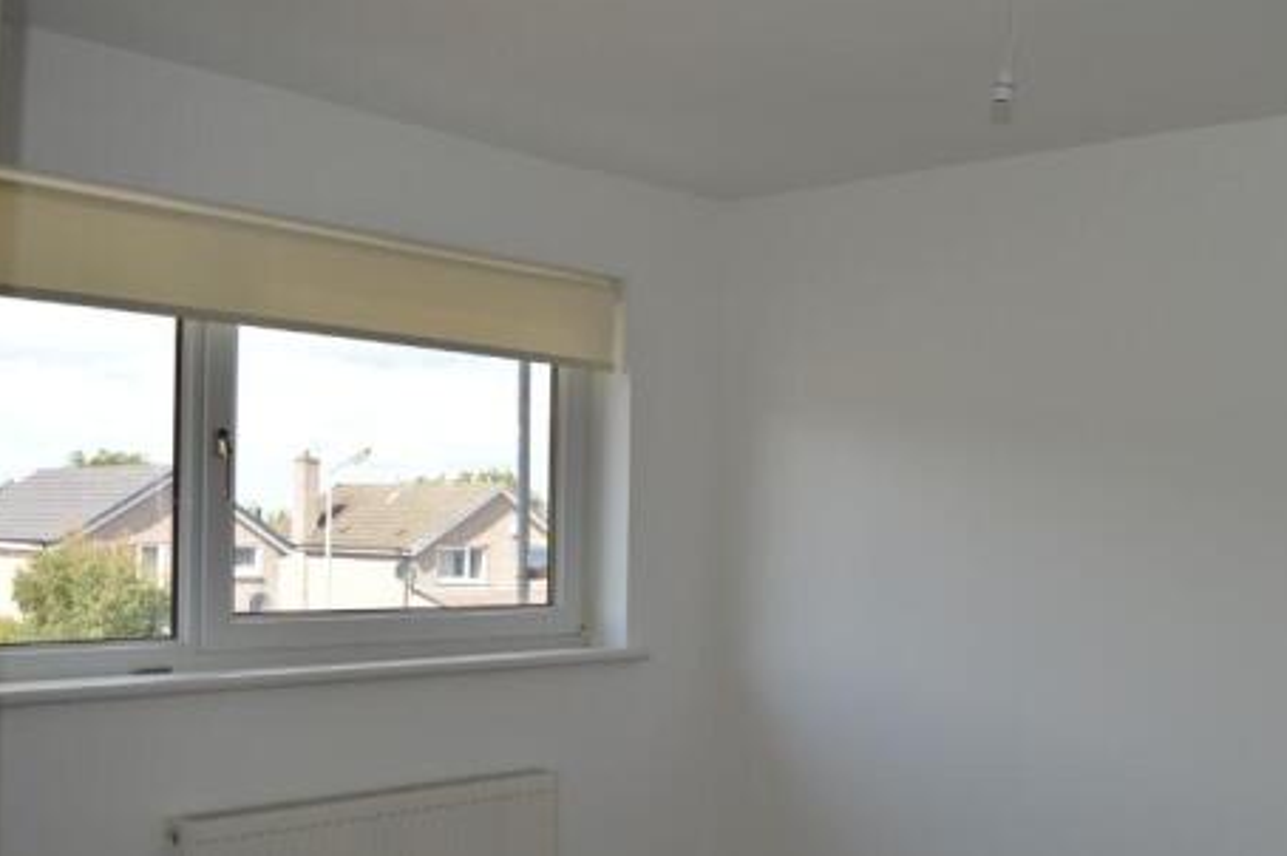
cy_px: 561
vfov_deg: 33.9
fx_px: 1393
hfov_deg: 48.6
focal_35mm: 39
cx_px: 876
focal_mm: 18
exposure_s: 1/200
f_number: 4.5
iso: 100
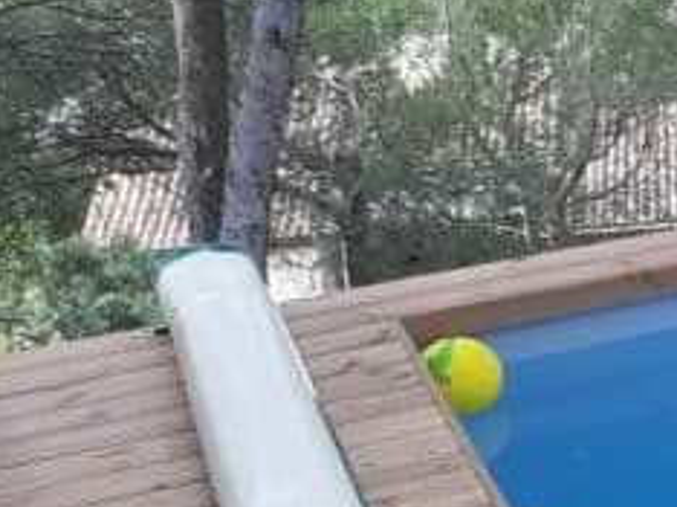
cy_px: 214
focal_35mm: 114
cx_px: 1470
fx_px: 2227
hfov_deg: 13.8
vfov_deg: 13.0
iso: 40
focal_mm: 3.93
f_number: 1.7
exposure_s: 1/227
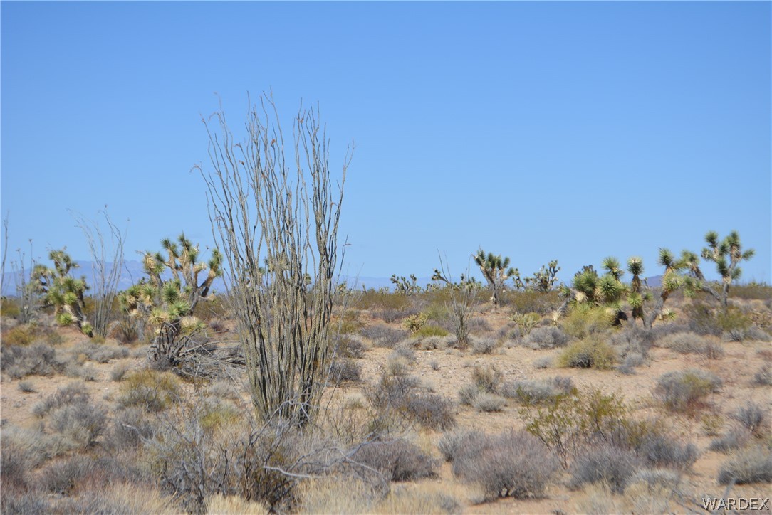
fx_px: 1770
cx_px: 386
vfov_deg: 16.6
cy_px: 258
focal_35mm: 82
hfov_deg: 24.6
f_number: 7.1
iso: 400
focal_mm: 55
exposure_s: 1/2000
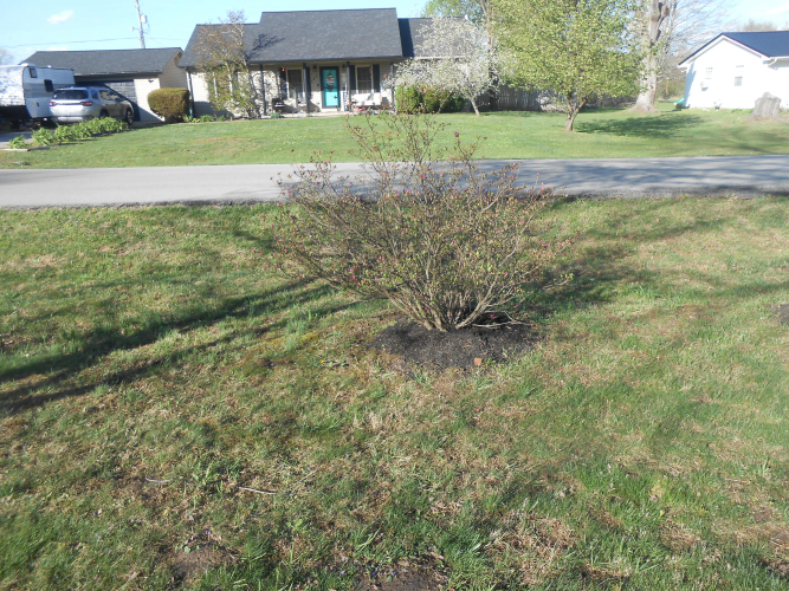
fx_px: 593
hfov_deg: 67.3
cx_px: 394
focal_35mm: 26
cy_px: 296
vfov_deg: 53.0
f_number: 3.5
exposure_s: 1/320
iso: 80
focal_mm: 4.6
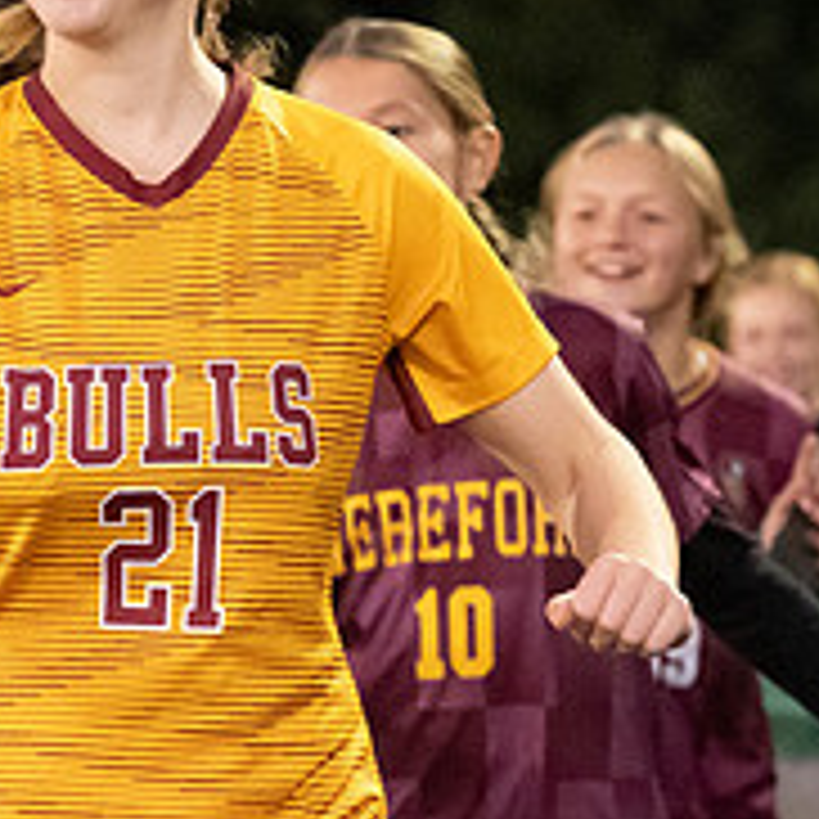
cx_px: 186
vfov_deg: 5.5
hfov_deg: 5.5
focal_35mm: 319
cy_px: 755
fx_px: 8539
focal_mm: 74
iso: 16000
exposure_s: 1/640
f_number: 2.8
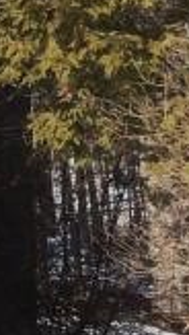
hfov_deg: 5.0
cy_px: -90
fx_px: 1760
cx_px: -735
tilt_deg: +8.8
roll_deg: +0.4
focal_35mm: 198
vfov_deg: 10.6
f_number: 2.2
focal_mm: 4.15
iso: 40
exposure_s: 1/5882
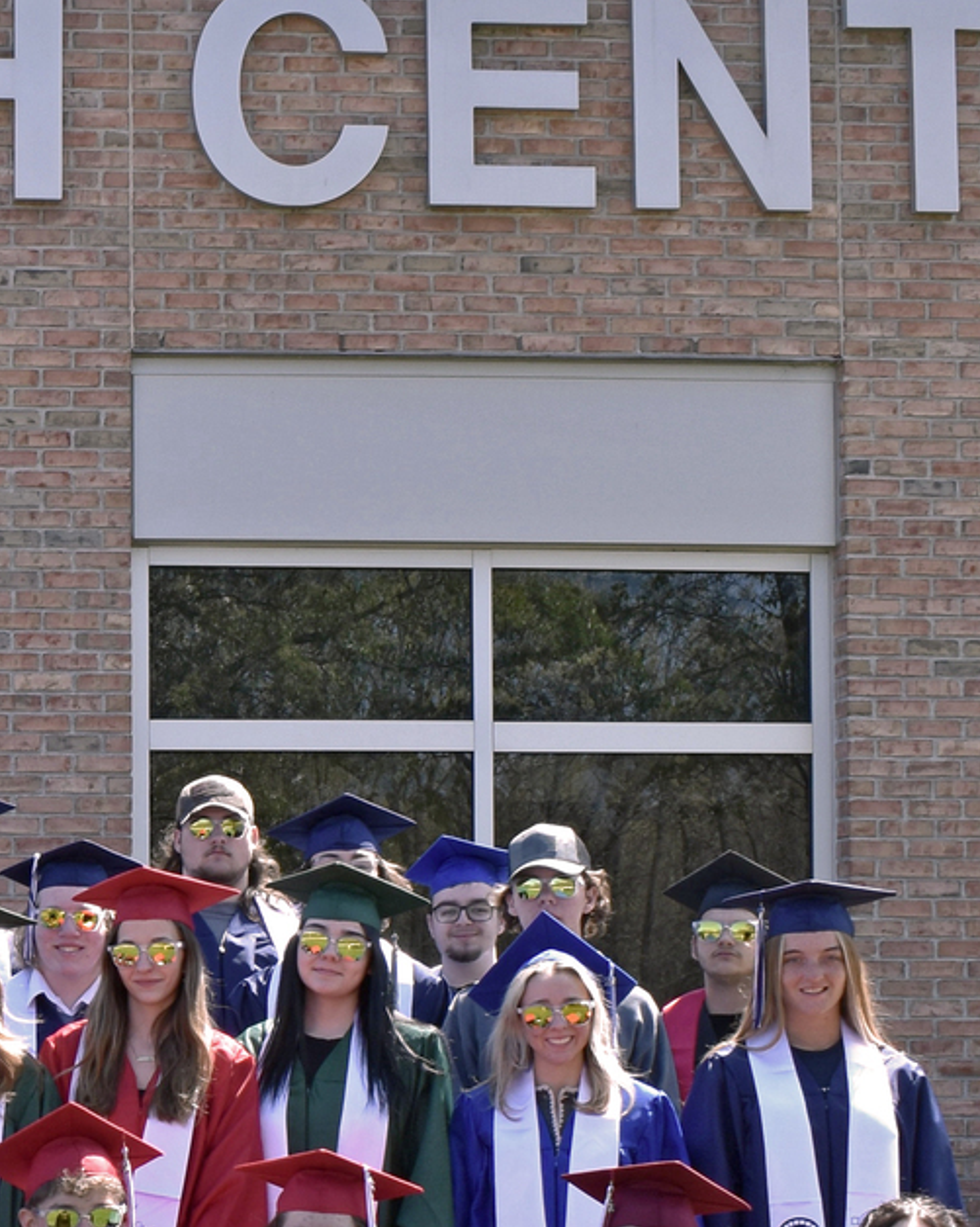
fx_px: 3338
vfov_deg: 20.6
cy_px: 970
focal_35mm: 92
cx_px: -309
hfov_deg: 15.8
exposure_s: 1/250
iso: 220
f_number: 8
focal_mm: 20
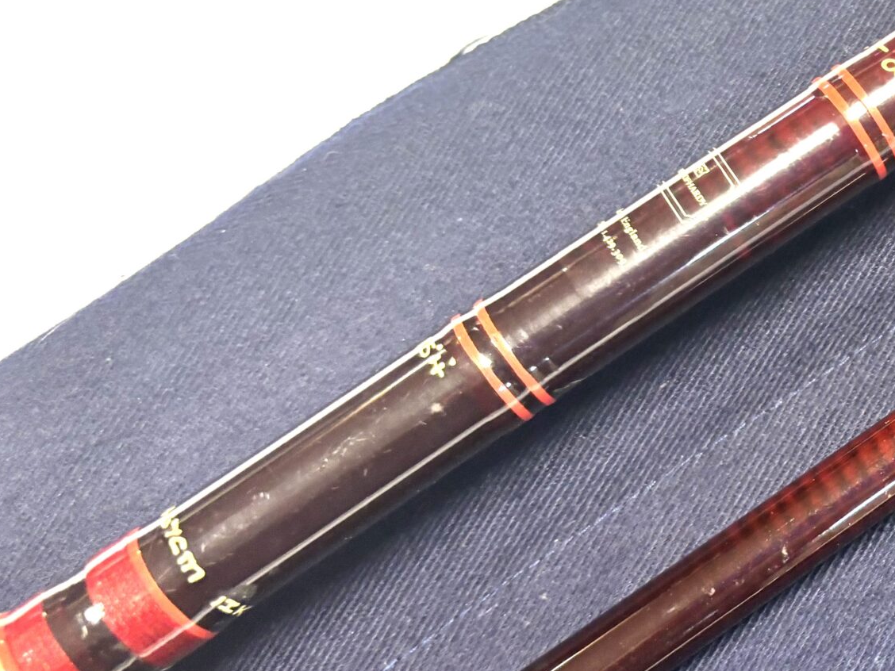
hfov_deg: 29.8
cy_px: 250
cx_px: 955
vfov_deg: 24.7
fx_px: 1525
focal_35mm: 59
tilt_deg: -70.7
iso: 100
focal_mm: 5.96
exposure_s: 1/50
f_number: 1.6
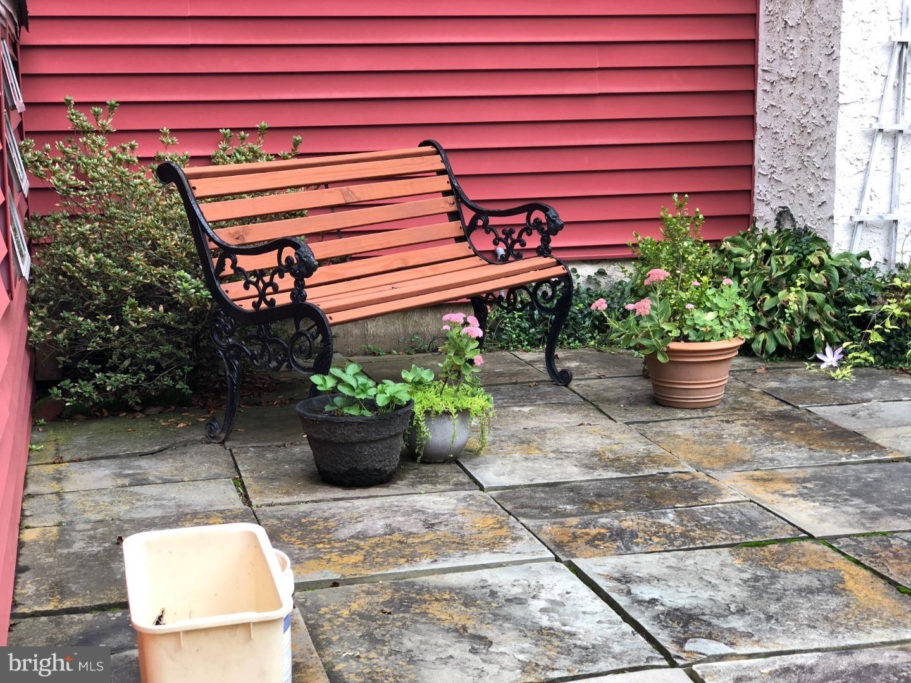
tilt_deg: -10.4
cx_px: 456
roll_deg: +0.5
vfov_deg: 25.7
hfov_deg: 33.8
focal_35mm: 57
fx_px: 1500
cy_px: 342
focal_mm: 6.6
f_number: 2.8
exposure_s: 1/120
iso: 32
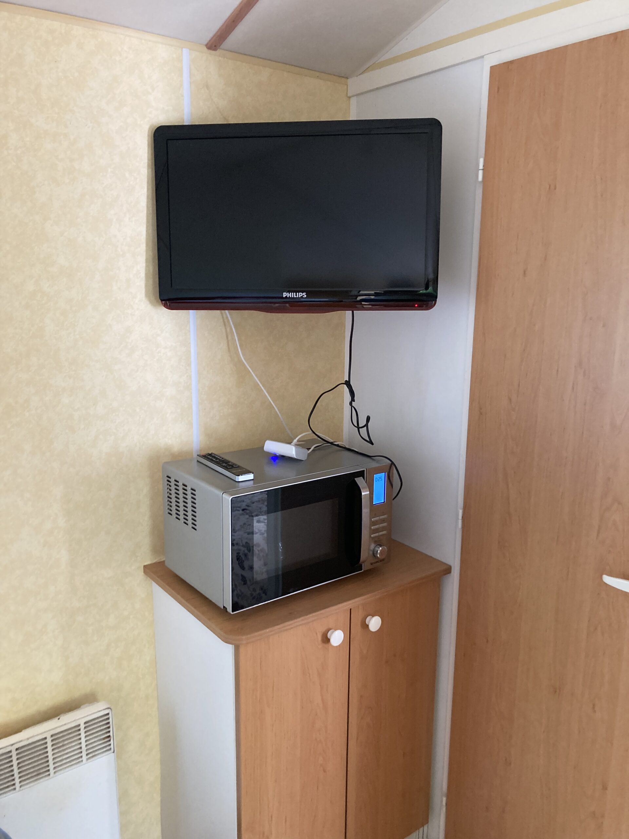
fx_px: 678
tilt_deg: -8.0
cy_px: 420
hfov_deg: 49.7
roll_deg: -1.4
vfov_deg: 63.4
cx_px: 314
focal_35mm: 28
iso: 200
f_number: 1.8
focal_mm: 3.99
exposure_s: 1/60
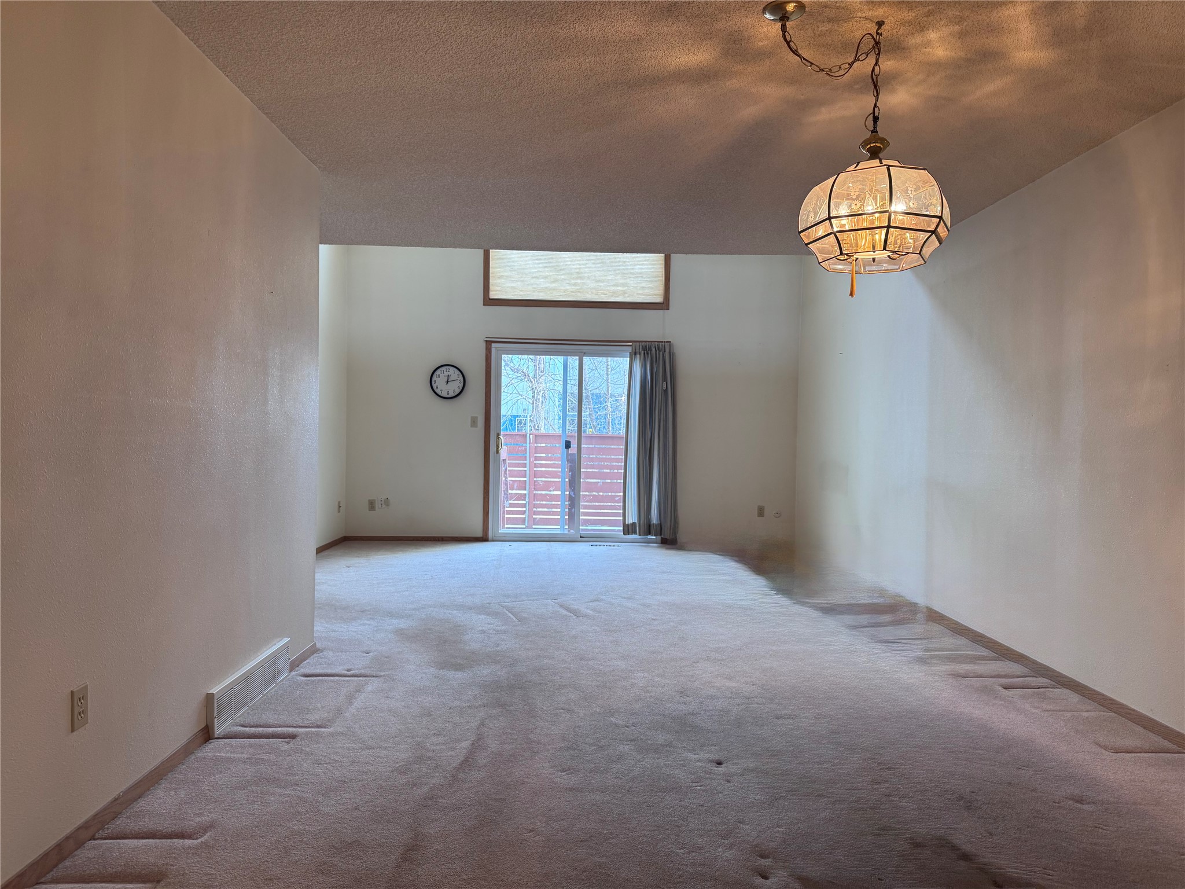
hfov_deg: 71.6
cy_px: 444
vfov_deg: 56.8
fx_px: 822
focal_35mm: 24
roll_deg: -0.9
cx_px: 592
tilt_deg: -1.5
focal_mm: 6.76
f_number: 1.78
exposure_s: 1/120
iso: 125
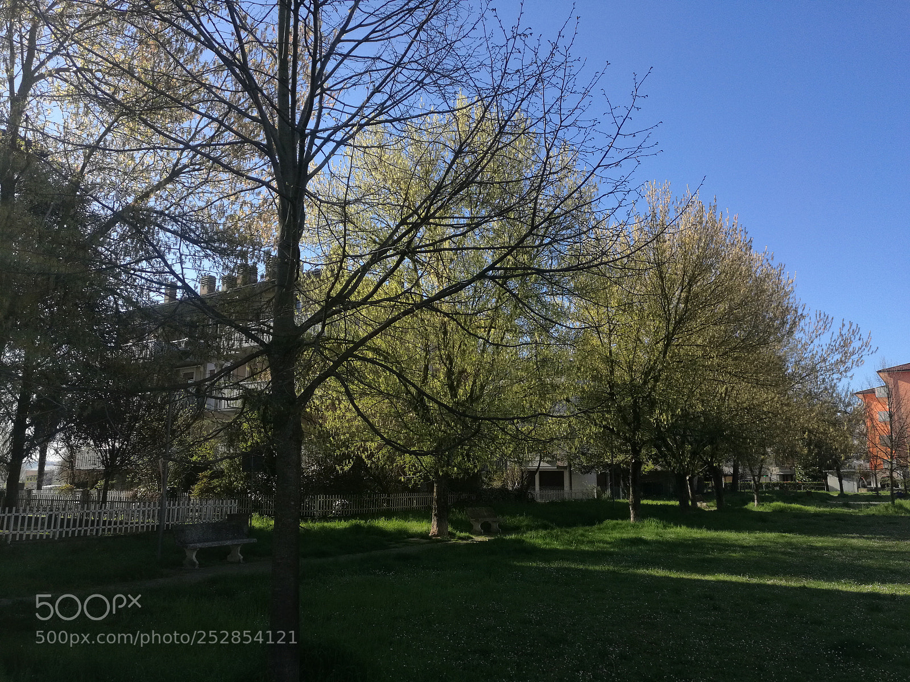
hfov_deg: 65.3
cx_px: 455
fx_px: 710
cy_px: 341
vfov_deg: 51.4
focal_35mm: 27
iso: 50
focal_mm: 4.04
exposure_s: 1/652
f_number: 2
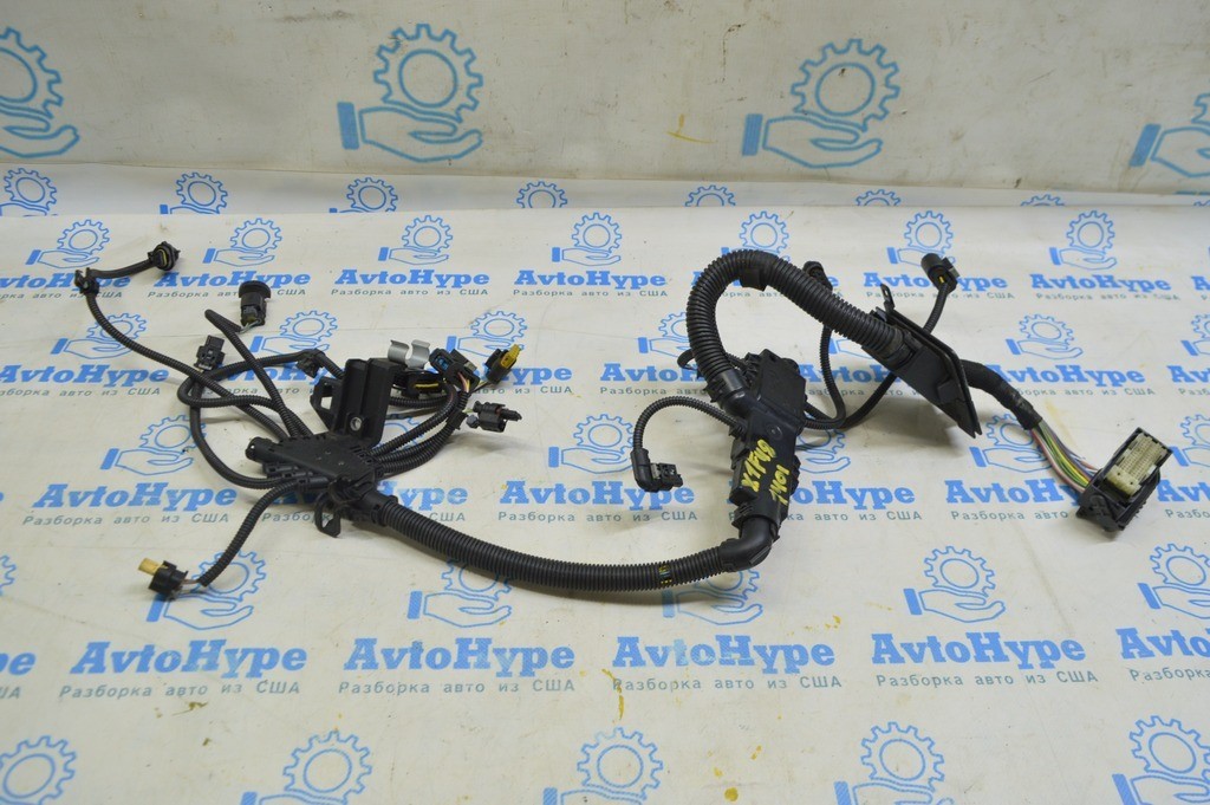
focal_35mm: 30
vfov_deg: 43.5
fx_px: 1007
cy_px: 402
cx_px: 605
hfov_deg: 62.0
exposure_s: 1/25
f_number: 5.6
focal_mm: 20
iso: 400
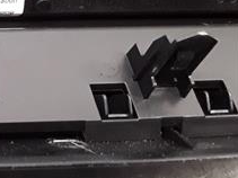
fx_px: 584
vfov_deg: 16.7
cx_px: -120
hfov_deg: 19.9
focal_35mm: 85
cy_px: -30
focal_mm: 2.91
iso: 100
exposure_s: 1/50
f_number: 1.9
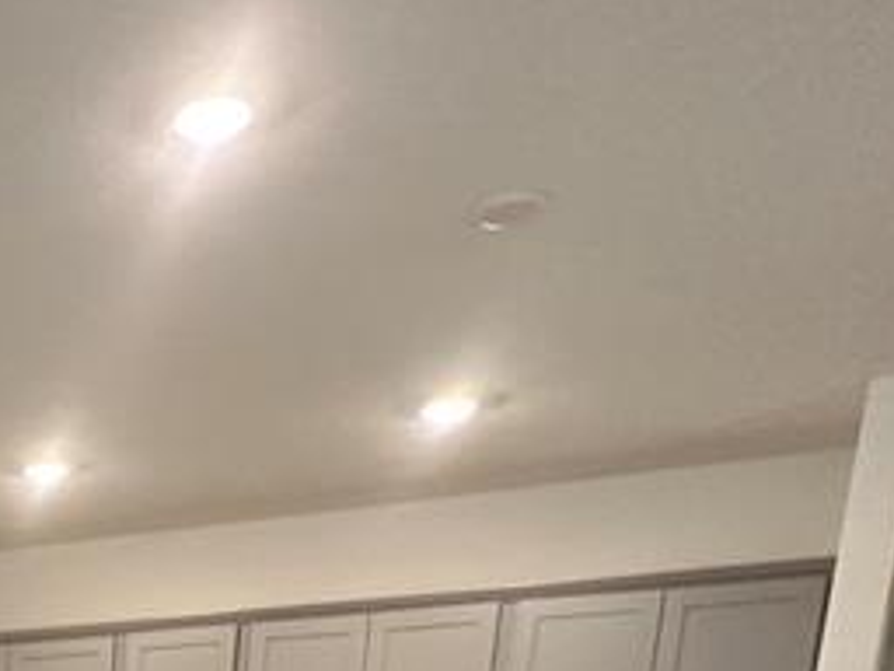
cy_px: 1192
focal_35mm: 56
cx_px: -293
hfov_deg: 27.9
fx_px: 1446
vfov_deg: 19.7
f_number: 2.2
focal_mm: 2.22
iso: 320
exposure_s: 1/120
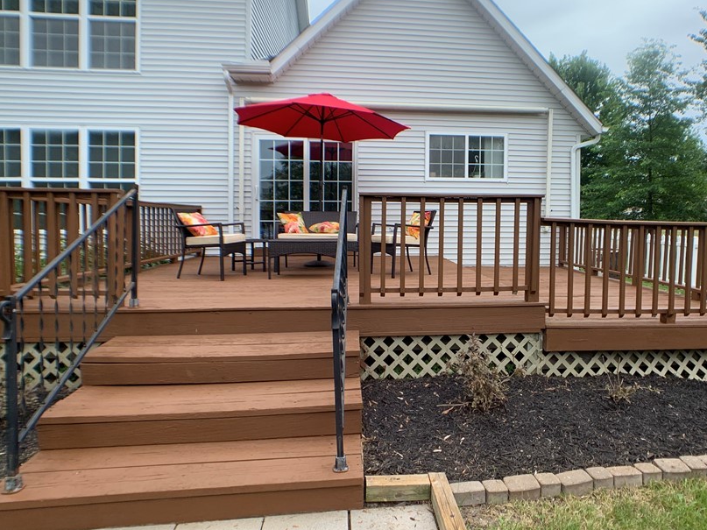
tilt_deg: -1.8
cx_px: 392
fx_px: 674
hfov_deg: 55.2
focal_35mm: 33
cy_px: 223
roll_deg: +0.2
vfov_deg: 42.8
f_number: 1.8
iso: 25
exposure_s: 1/1350
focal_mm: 4.25
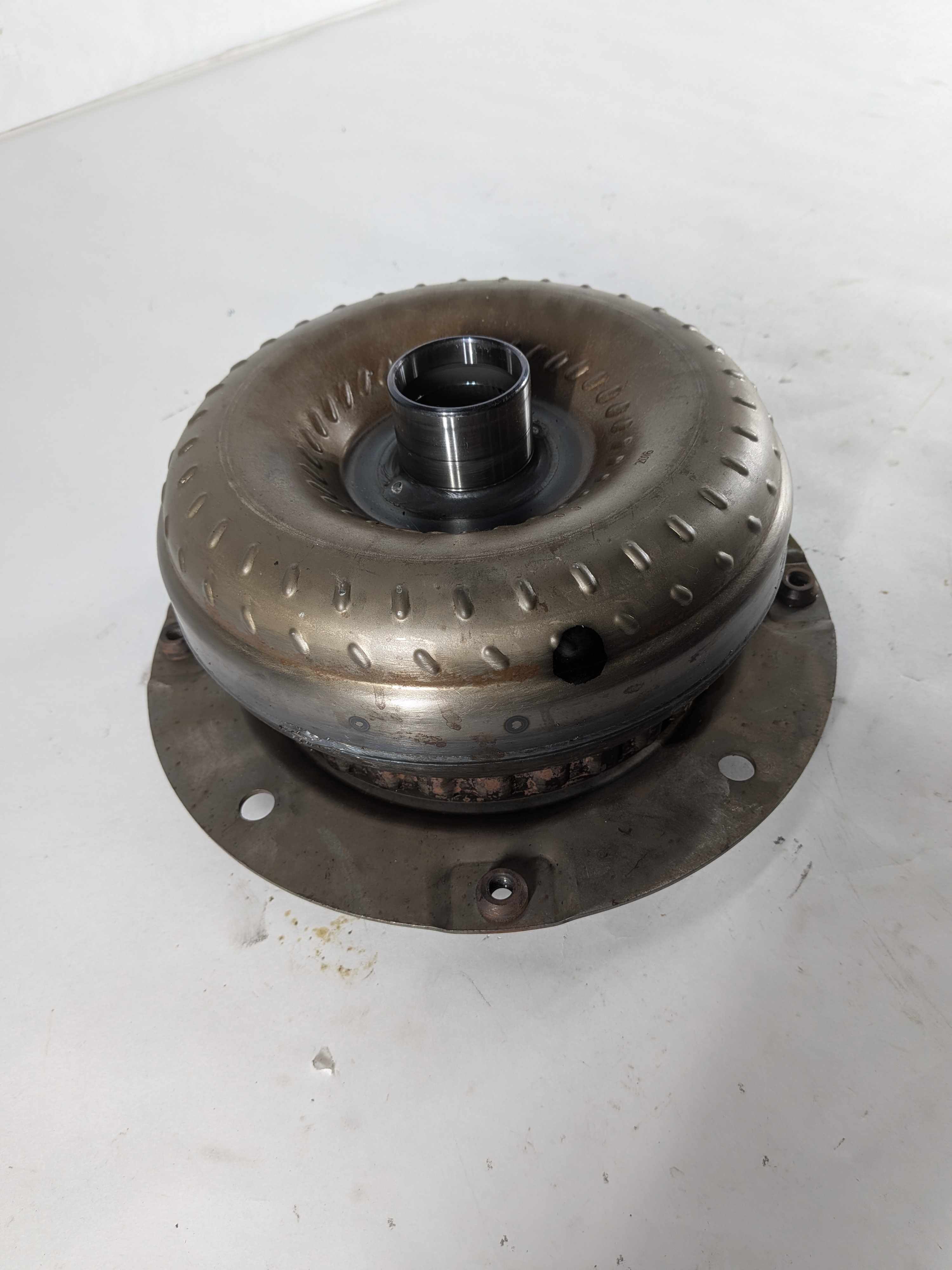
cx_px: 476
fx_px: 880
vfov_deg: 71.6
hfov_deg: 56.8
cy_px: 635
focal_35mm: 24
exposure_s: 1/162
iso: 29
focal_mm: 4.53
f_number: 1.7
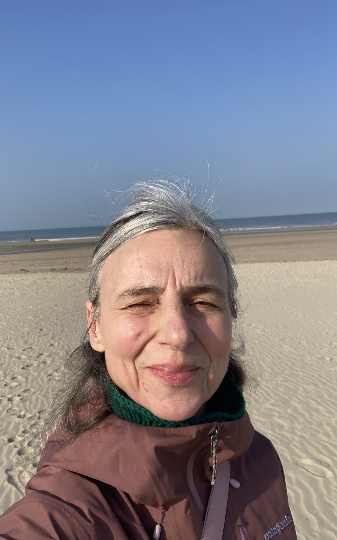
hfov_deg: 37.3
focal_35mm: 34
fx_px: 500
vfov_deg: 56.7
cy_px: 270
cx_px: 158
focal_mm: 2.87
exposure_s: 1/1353
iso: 20
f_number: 2.2
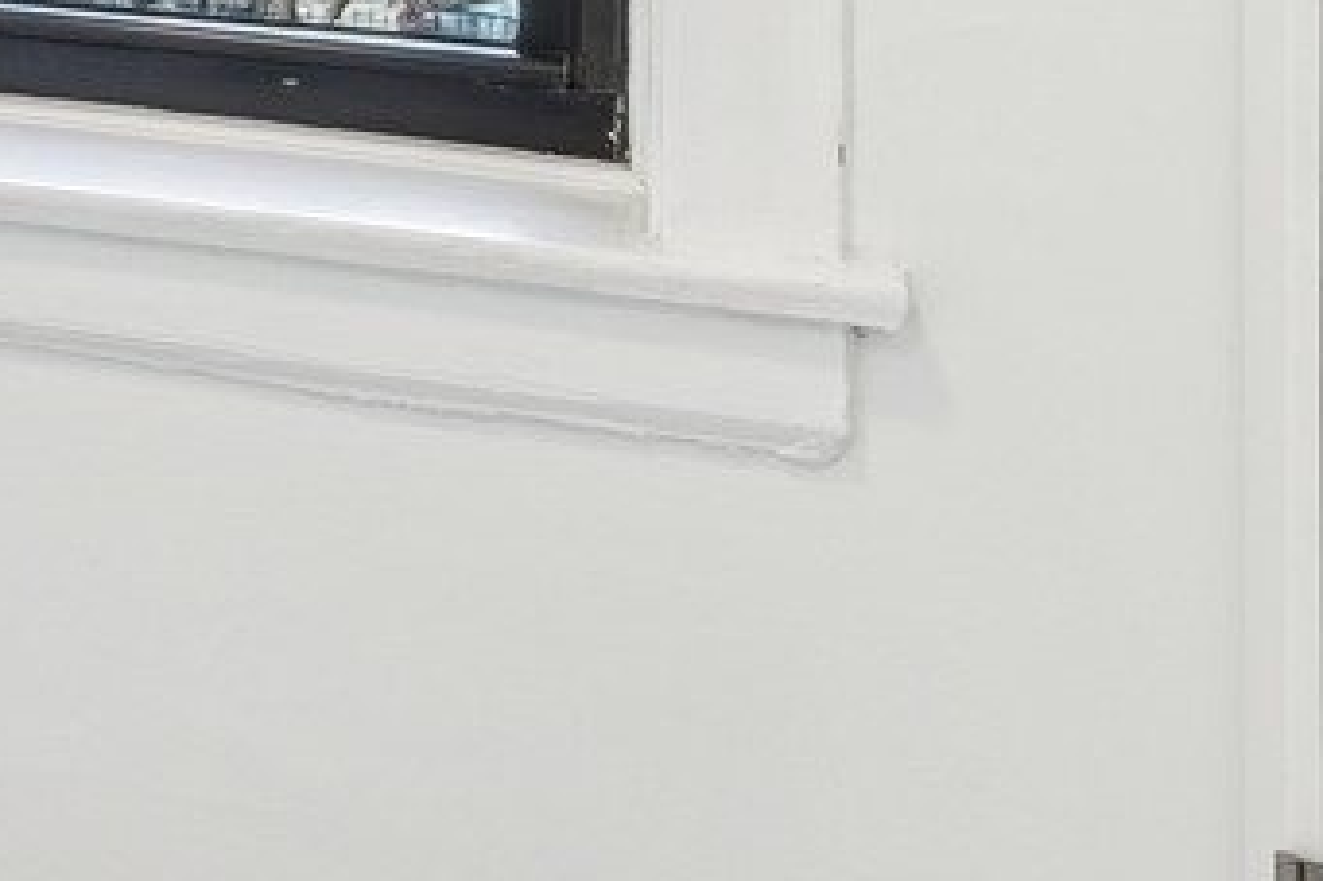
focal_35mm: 75
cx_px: -1016
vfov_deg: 16.3
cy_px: -497
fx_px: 2755
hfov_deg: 20.1
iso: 320
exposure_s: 1/50
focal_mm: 16
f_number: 8
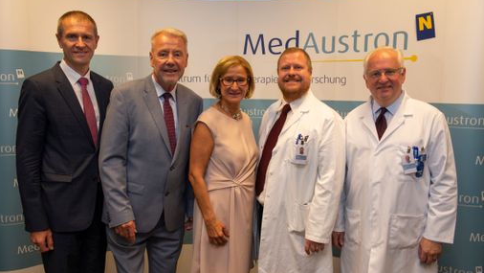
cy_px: 154
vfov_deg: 32.8
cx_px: 240
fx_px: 462
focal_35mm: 36
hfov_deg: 55.3
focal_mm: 34
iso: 1600
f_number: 5.6
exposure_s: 1/250
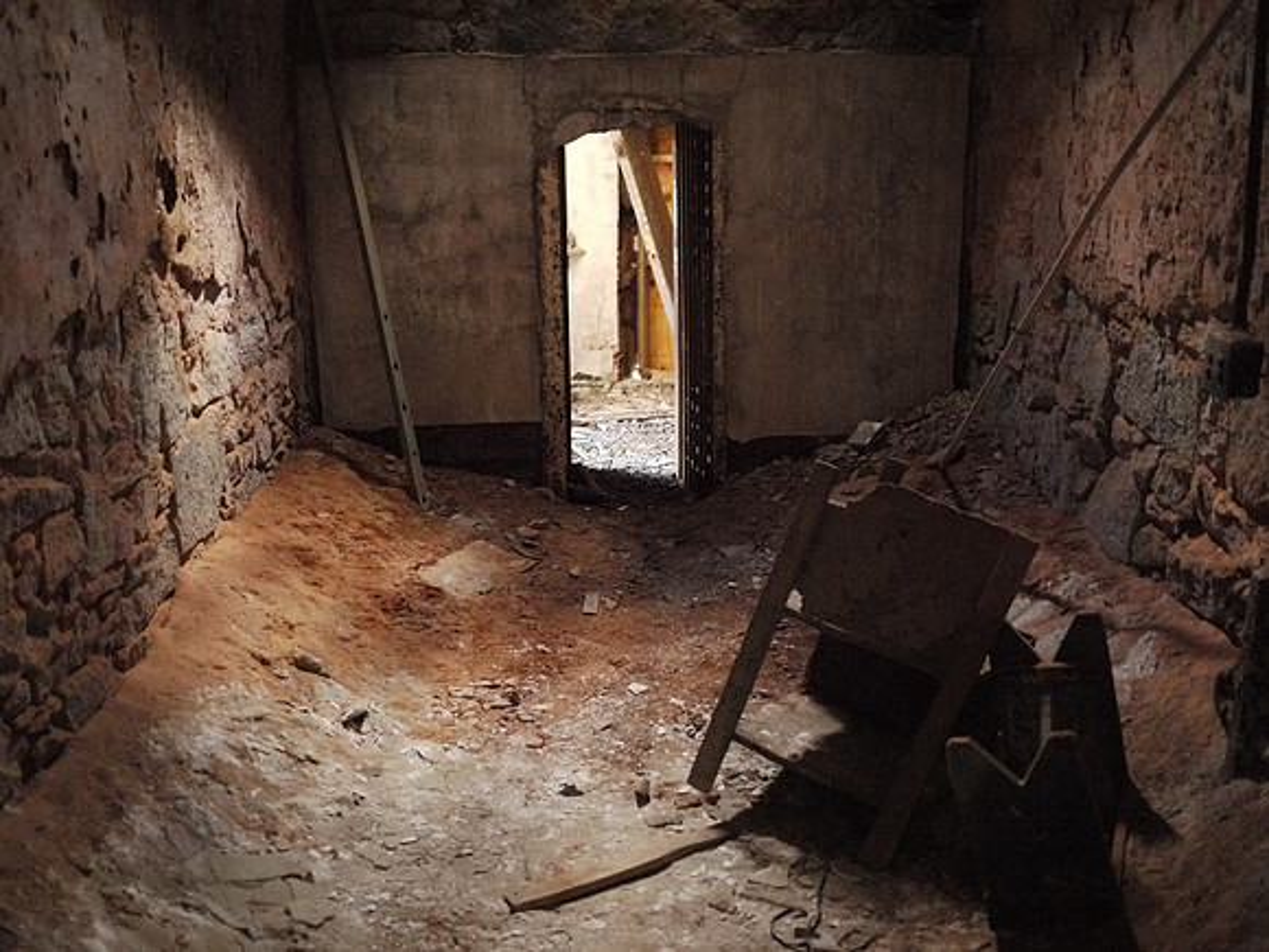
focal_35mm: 40
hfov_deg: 46.8
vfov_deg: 36.0
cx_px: 634
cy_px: 476
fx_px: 1466
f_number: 1.7
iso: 1600
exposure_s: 1/125
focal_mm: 20
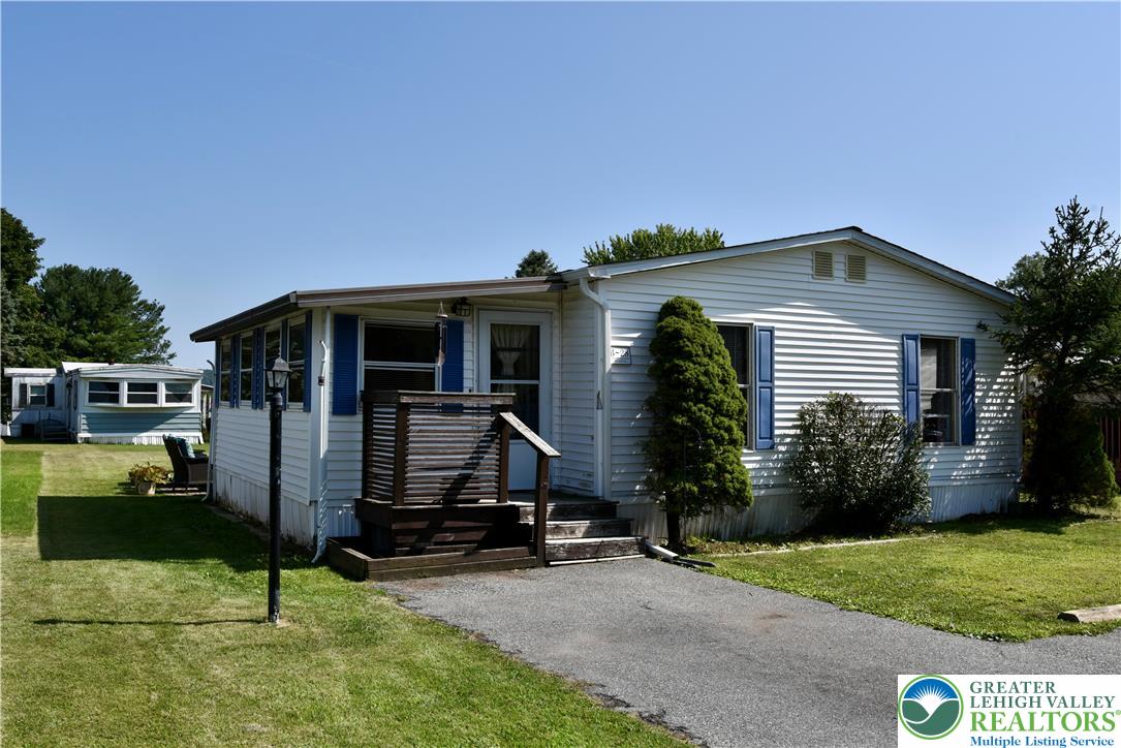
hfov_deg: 61.9
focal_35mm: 30
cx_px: 560
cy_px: 374
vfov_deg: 43.6
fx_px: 934
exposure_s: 1/400
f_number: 10
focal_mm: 30
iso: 200
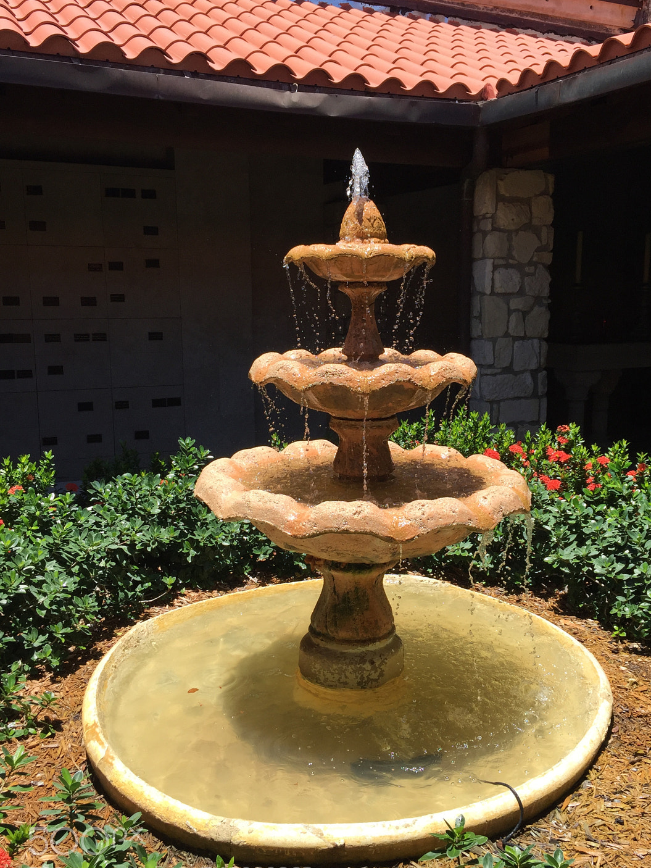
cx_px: 360
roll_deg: +0.4
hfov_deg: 42.9
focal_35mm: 33
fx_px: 827
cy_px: 428
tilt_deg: -8.7
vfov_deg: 55.3
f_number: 2.2
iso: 32
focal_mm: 4.15
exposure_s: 1/1276
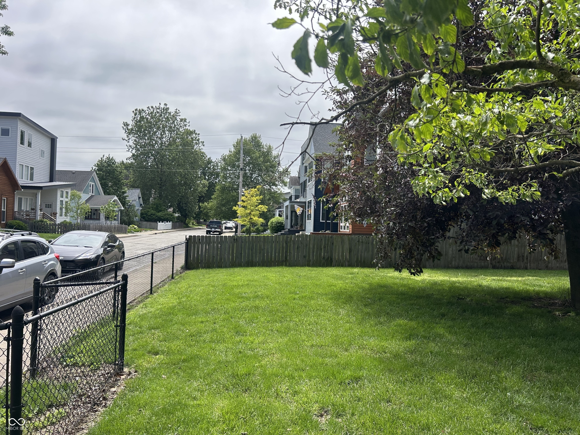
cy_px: 218
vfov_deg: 53.1
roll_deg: -1.3
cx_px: 290
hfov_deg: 67.3
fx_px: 436
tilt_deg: +0.5
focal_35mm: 26
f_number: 1.5
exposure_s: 1/3968
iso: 50
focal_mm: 5.7
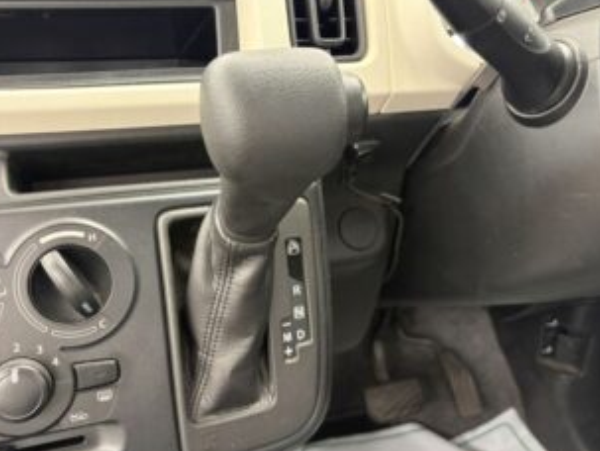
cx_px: 261
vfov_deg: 46.9
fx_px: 521
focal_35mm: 30
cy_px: 234
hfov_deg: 59.7
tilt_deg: -20.2
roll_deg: +0.5
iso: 500
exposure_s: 1/33
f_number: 1.6
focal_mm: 5.96
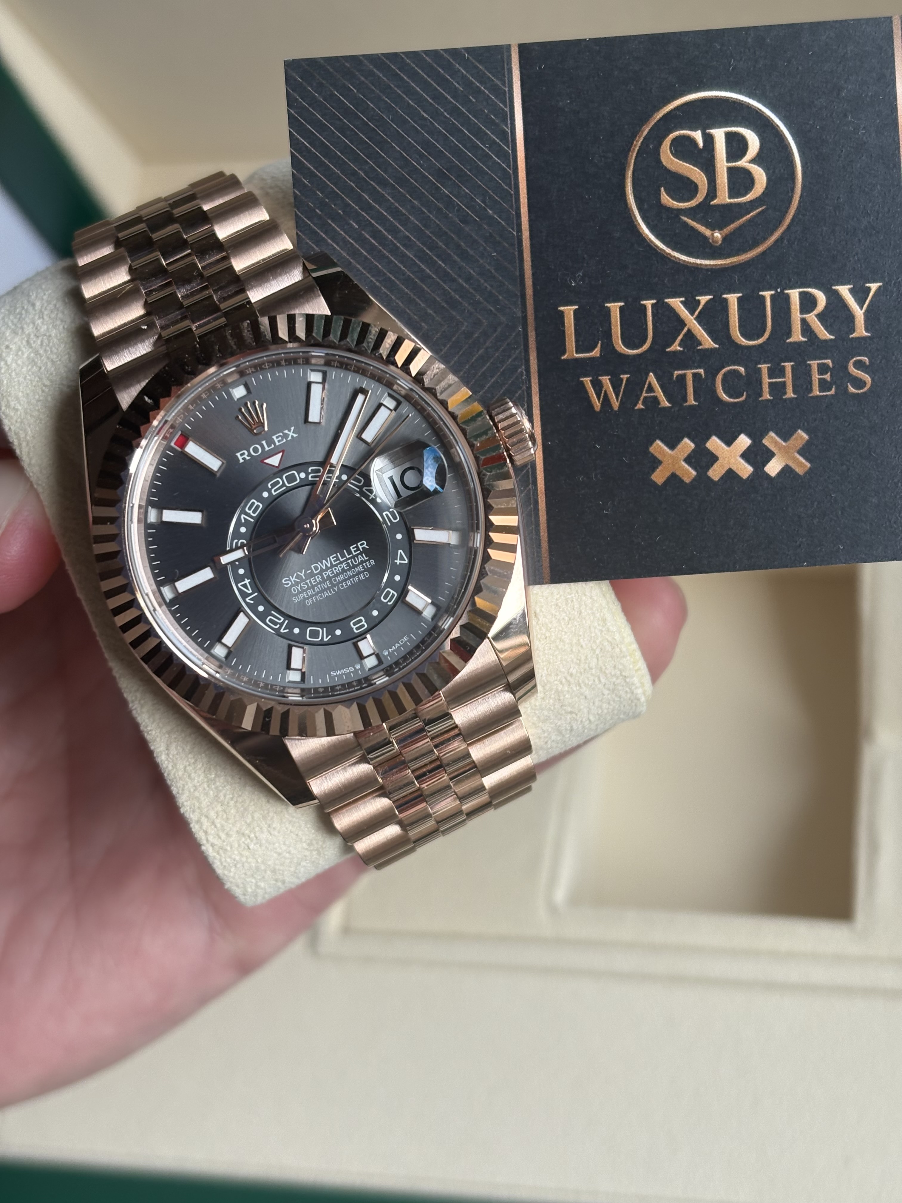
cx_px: 451
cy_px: 602
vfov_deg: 36.8
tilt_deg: -64.1
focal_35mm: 52
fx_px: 1807
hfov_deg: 28.0
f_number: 1.6
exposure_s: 1/174
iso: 32
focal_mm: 5.96
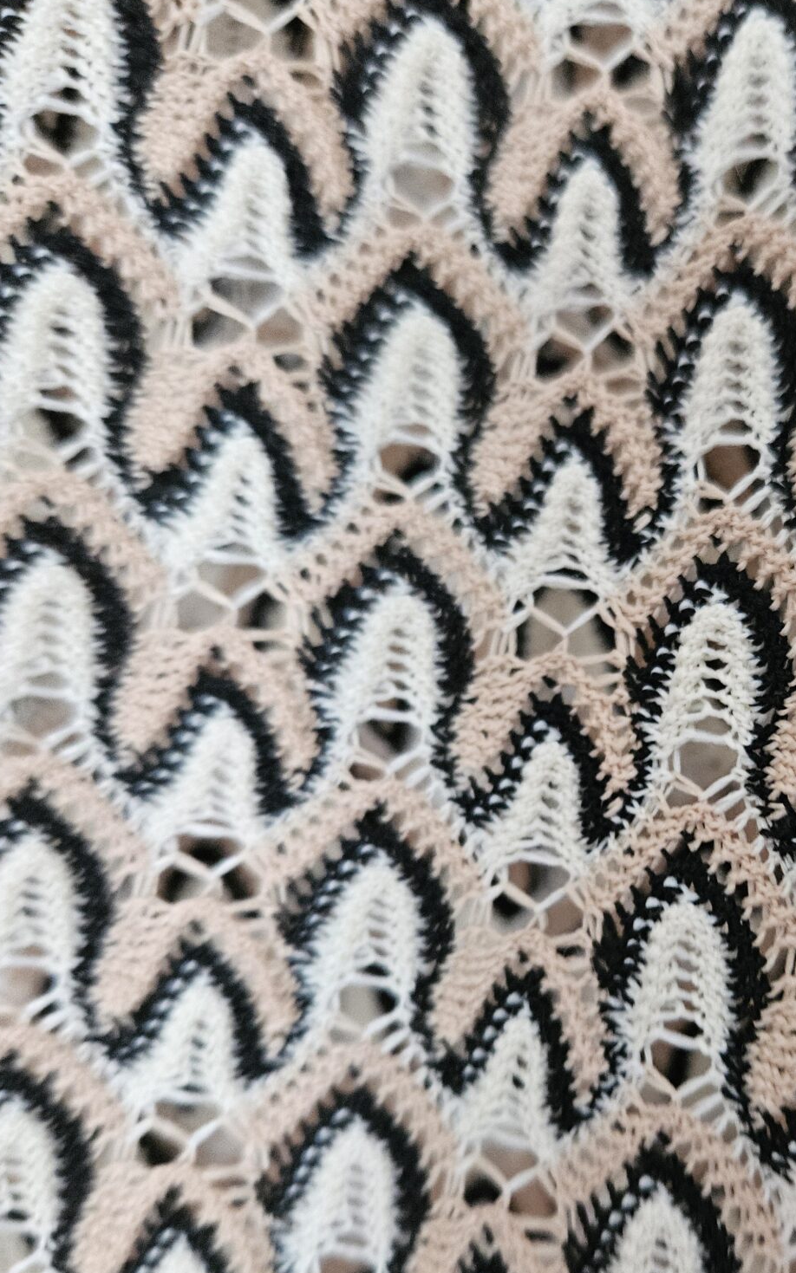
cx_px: 631
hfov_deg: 36.1
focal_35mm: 34
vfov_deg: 56.3
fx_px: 1180
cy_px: 752
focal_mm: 5.4
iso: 640
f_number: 1.8
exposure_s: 1/40
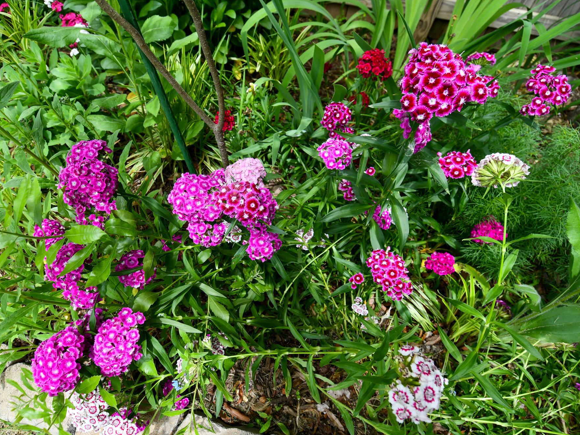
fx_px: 335
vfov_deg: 66.0
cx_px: 248
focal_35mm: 20
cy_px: 219
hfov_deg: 81.2
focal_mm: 12
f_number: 5.6
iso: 280
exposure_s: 1/250
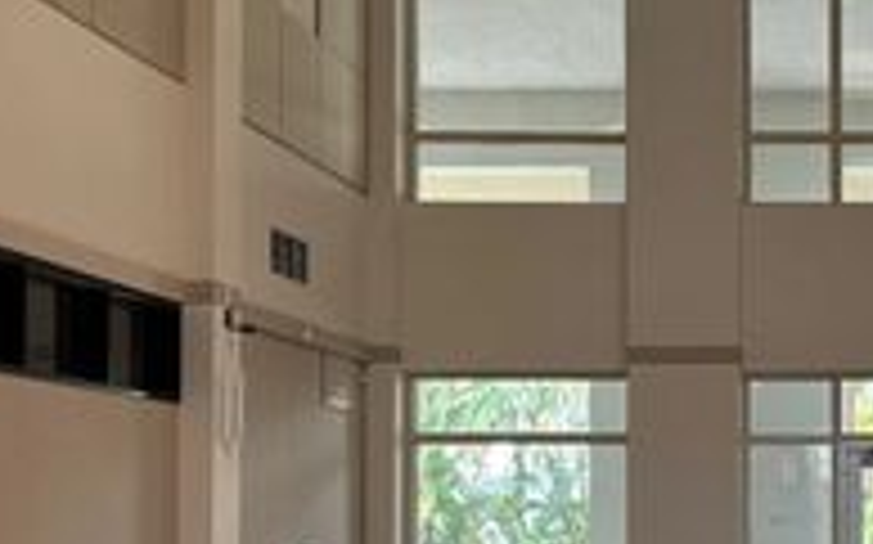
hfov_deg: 21.8
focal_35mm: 91
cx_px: 914
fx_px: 2164
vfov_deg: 14.2
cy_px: 495
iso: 200
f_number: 1.6
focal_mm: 5.96
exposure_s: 1/60
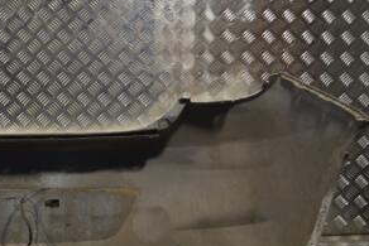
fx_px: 759
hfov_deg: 26.0
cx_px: 3
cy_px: 131
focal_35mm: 74
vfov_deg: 18.4
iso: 100
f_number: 4
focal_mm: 24
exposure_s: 1/50
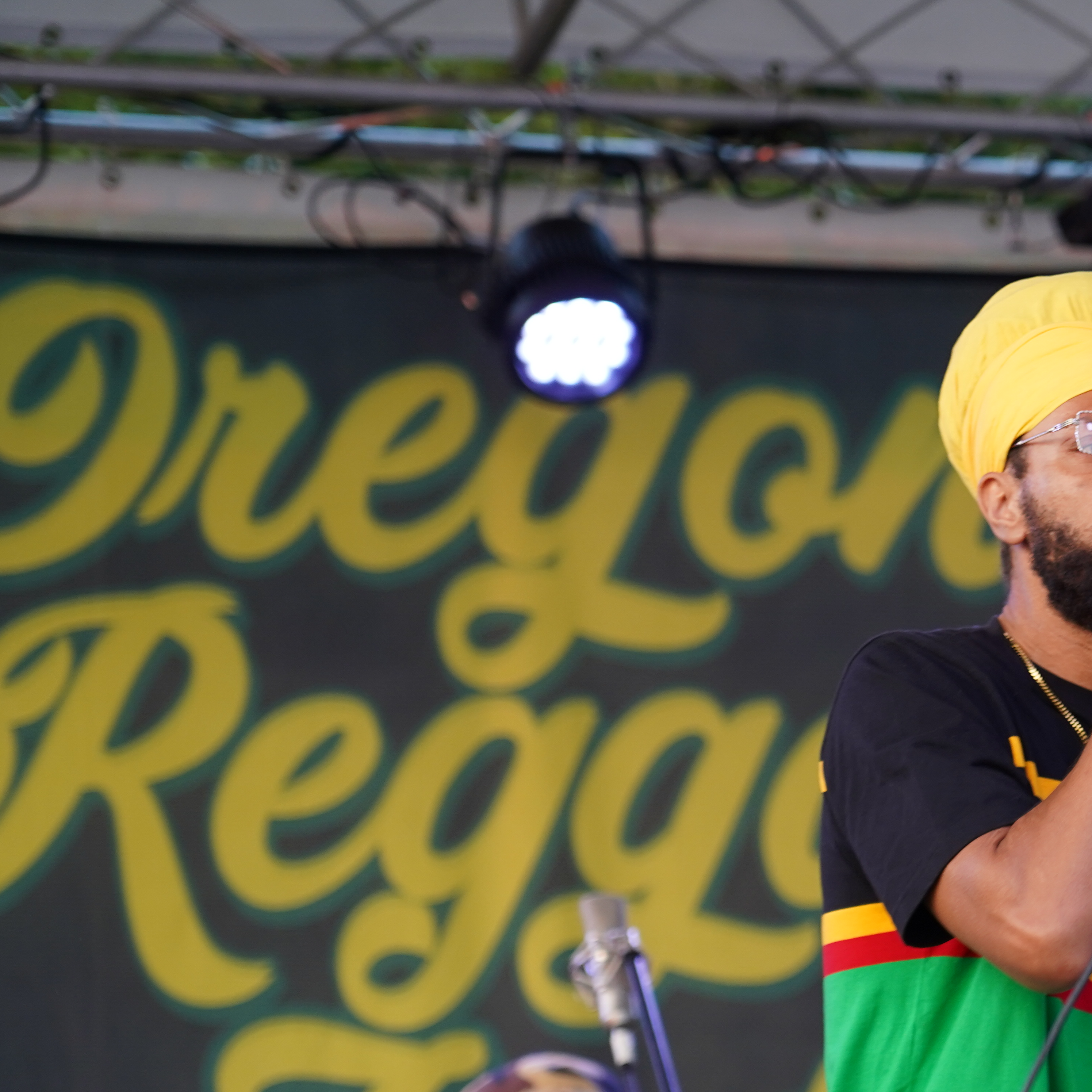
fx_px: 6389
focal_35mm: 179
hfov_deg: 9.7
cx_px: 981
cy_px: 553
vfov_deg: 9.8
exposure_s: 1/160
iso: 800
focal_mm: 105
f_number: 4
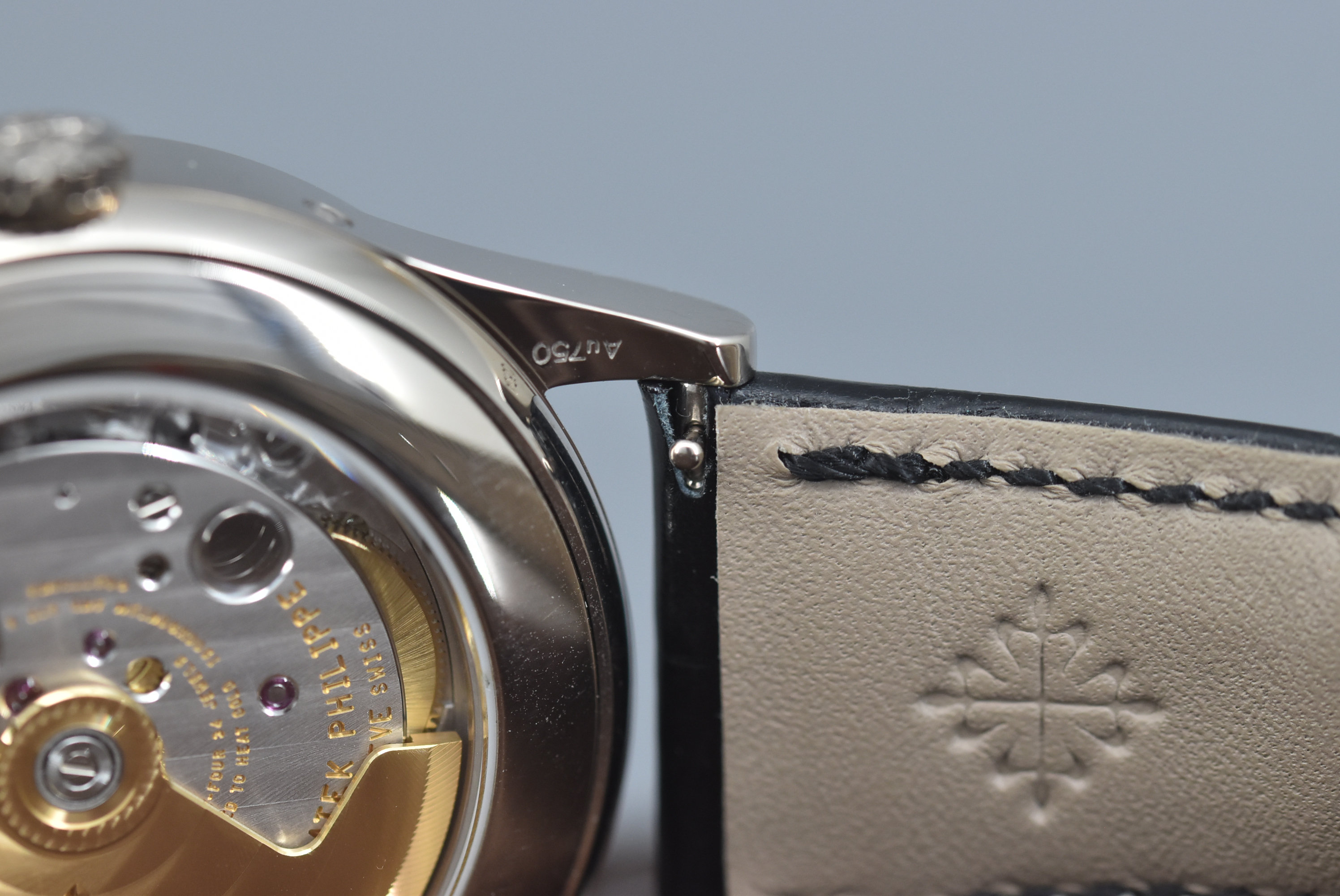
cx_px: 670
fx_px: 5867
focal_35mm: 158
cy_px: 448
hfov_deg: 13.0
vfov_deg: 8.7
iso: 800
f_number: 6.3
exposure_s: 1/160
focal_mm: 105
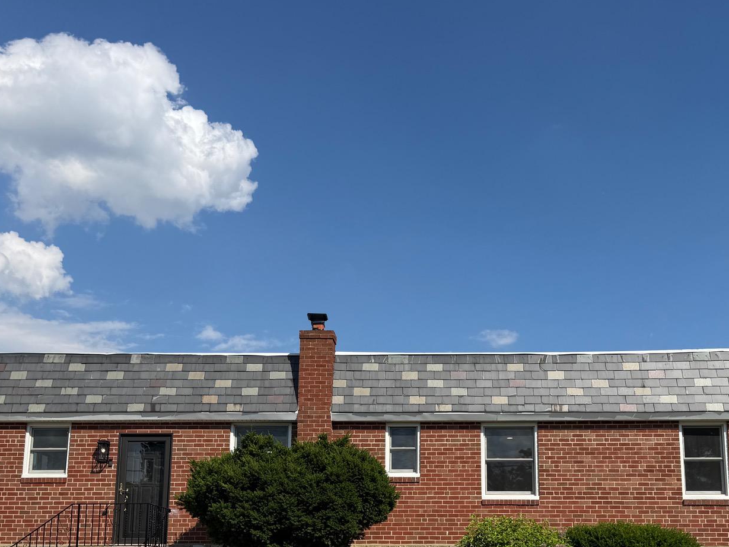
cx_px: 411
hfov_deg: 46.7
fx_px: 842
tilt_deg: +9.0
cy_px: 444
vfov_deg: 34.7
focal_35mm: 40
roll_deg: -0.5
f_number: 1.78
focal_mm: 6.76
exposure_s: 1/6173
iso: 80
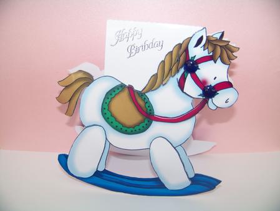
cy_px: 106
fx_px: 292
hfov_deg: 51.3
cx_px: 140
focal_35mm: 36
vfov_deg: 39.7
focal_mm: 5.85
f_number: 2.8
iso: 68
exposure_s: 1/200
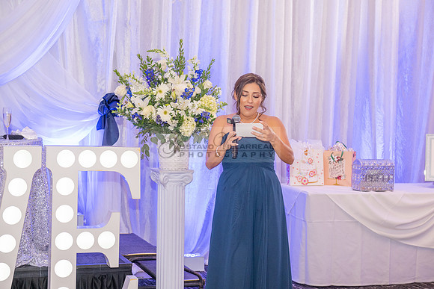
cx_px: 217
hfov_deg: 28.8
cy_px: 144
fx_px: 844
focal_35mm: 70
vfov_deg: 19.5
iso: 1600
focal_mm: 70
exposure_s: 1/200
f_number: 4
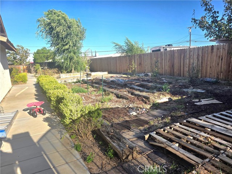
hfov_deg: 73.9
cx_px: 116
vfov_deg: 58.9
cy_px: 87
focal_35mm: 23
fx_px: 154
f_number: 1.7
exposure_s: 1/5000
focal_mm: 6.3
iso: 80
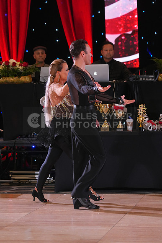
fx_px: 1093
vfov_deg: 12.7
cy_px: 122
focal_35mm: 162
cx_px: 81
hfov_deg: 8.5
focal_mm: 162
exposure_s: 1/250
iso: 3200
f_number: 4.5
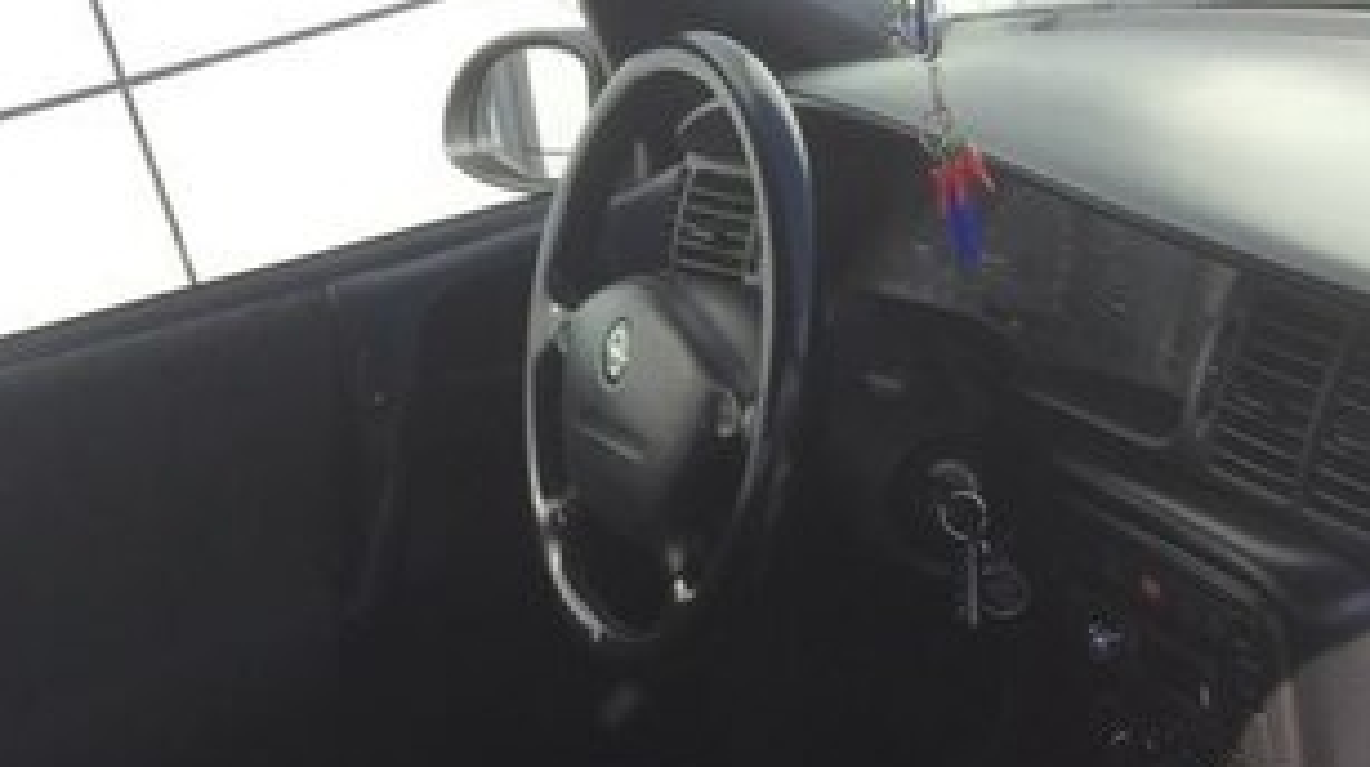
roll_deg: +10.9
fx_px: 2468
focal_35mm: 68
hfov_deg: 30.1
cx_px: 1133
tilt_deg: -29.4
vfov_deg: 16.7
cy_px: 997
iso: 32
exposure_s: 1/388
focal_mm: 4.15
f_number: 2.2
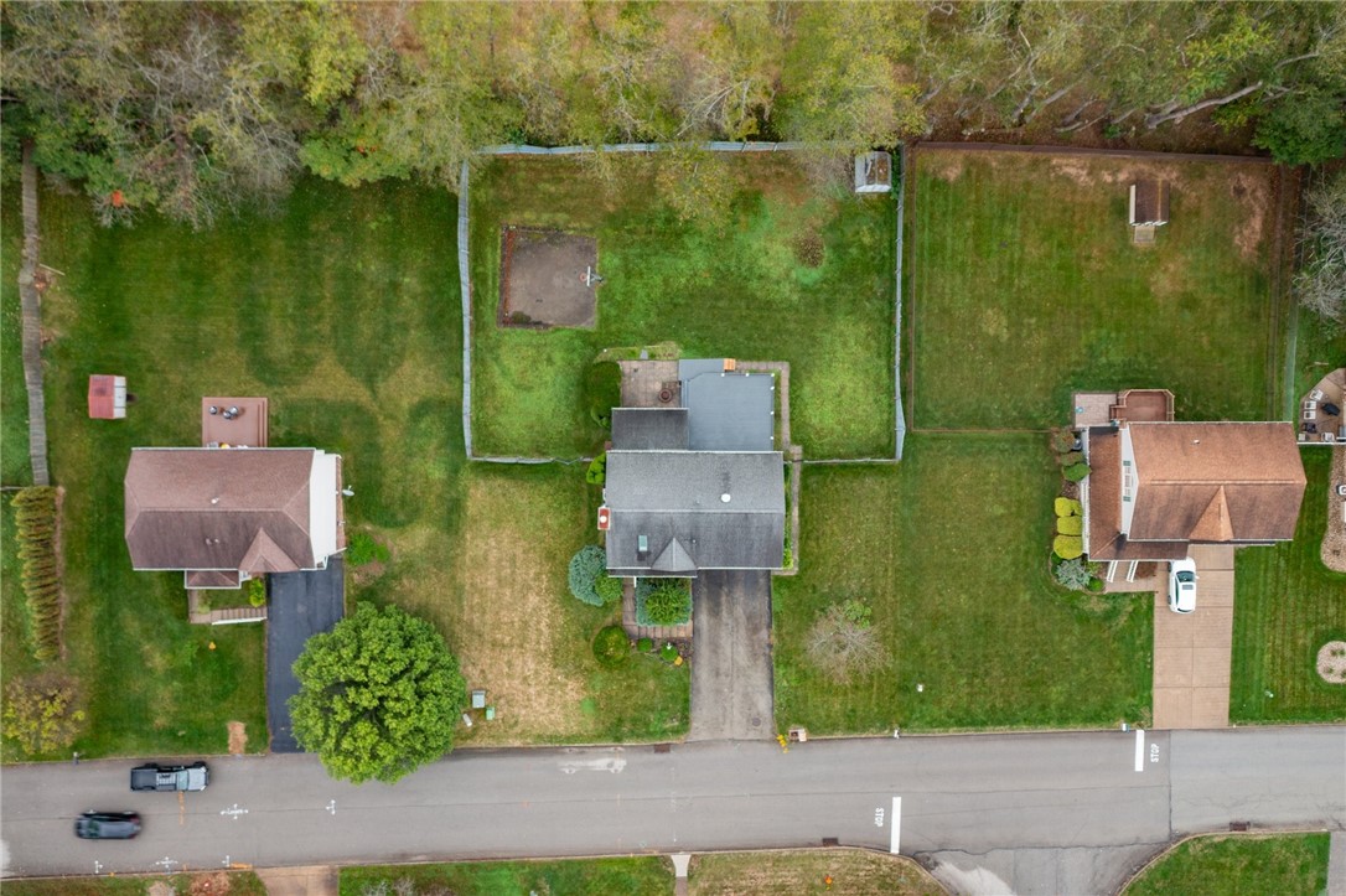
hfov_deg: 65.5
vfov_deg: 46.4
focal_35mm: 28
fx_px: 1046
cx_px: 673
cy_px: 448
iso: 100
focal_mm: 10.26
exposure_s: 1/25
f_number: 2.8
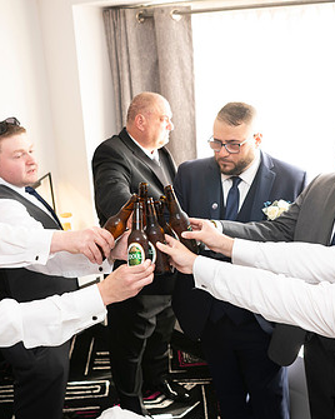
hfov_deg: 38.0
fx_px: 483
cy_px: 211
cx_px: 205
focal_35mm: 39
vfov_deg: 46.8
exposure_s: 1/100
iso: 800
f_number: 2.8
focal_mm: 24
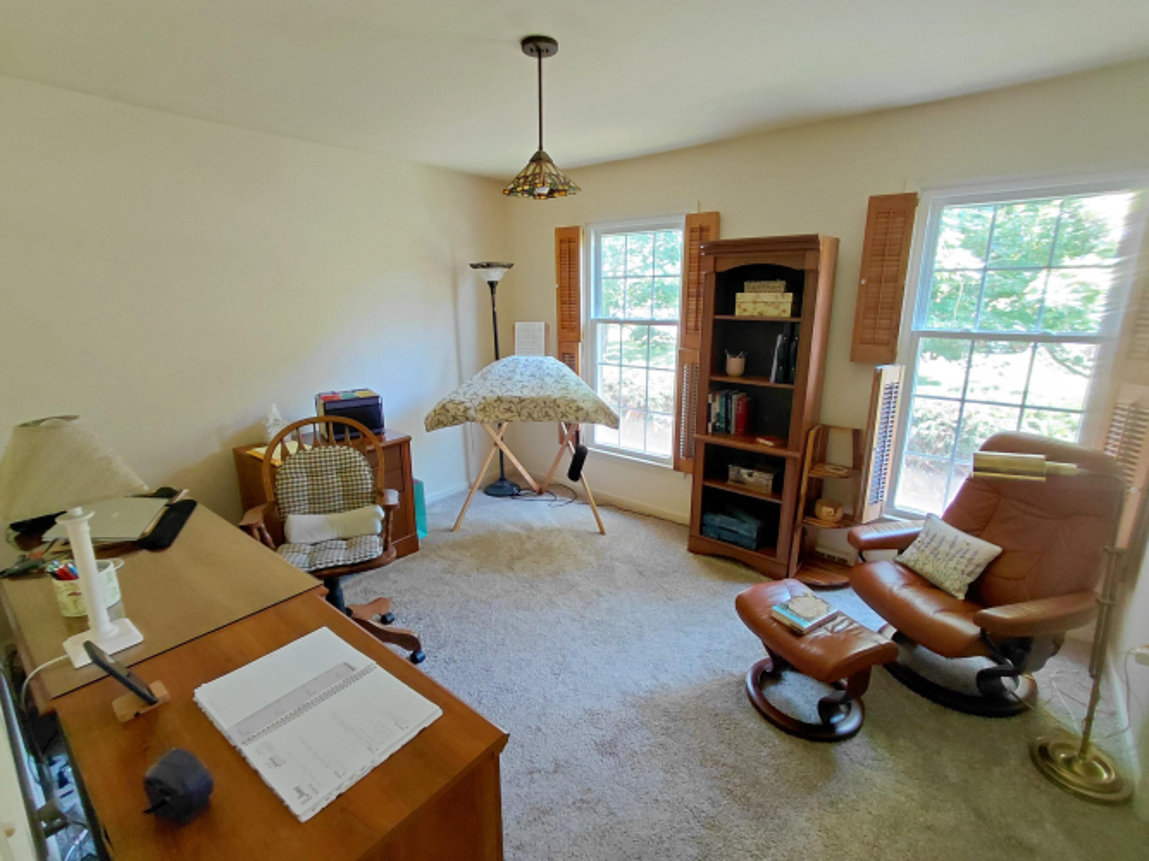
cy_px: 430
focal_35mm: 16
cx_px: 574
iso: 320
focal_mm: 1.64
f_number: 2.2
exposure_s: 1/30
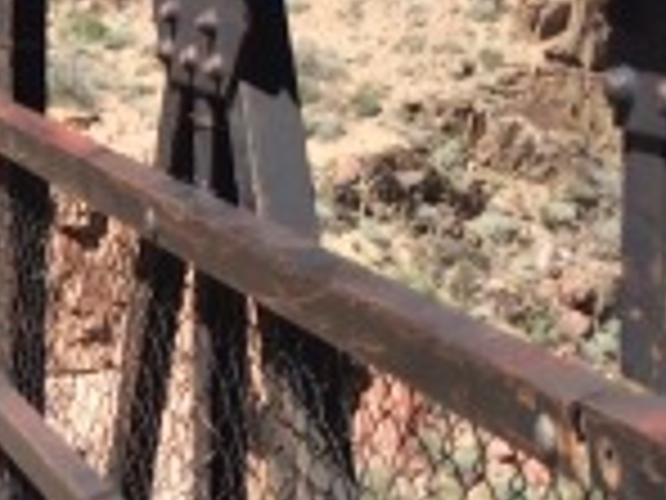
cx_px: -486
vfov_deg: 9.5
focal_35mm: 157
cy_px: 234
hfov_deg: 11.7
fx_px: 3021
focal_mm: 4.15
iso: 32
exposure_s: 1/1282
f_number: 2.2
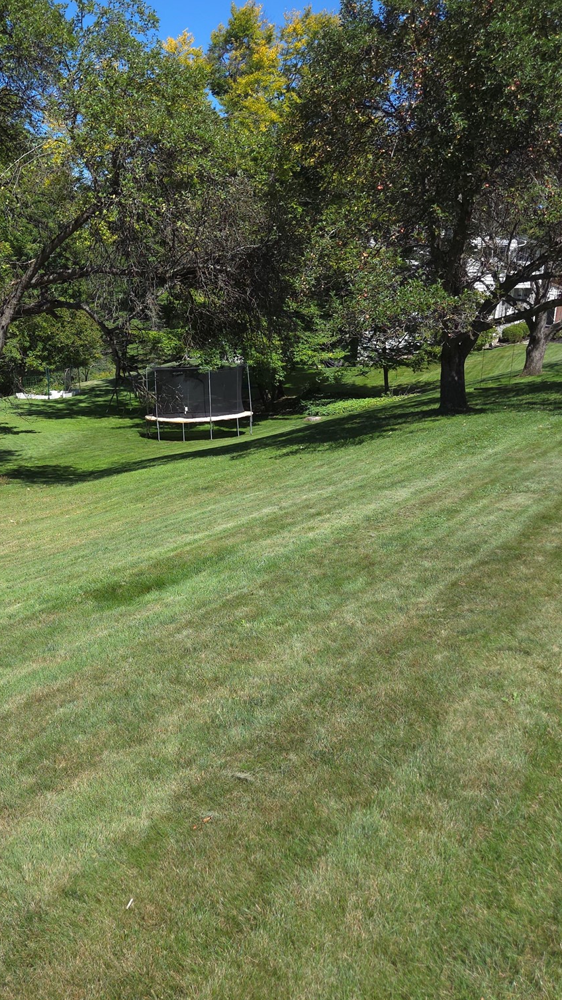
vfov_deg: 58.0
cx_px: 141
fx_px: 901
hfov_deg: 34.0
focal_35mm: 34
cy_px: 498
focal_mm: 5.4
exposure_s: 1/1356
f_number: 1.8
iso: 50
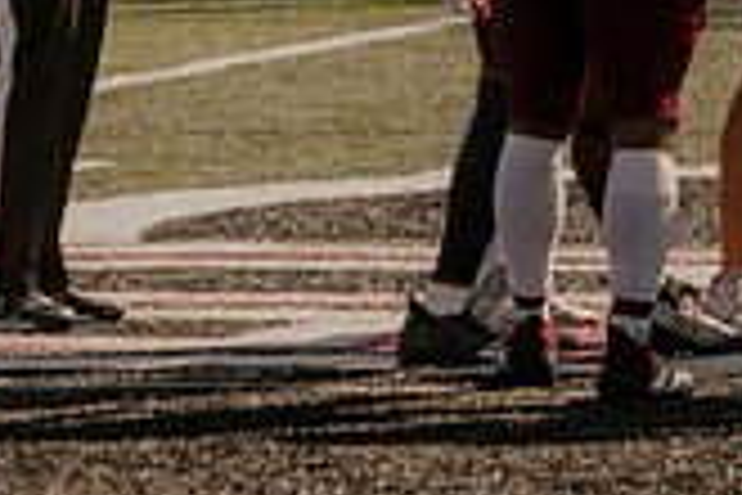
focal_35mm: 976
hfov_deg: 2.1
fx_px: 20115
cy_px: -148
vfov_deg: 1.4
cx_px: 953
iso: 125
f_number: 6
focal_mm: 270
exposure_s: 1/400
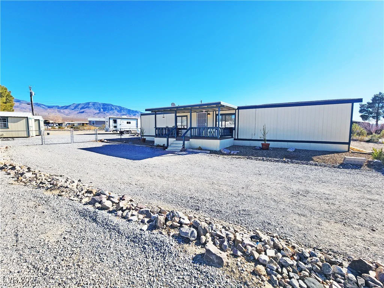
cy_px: 144
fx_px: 144
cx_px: 192
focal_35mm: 13
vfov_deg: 89.9
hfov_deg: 106.2
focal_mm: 2.2
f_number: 2.2
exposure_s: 1/1936
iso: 50
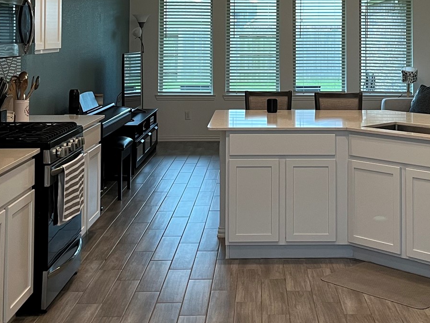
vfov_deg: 24.0
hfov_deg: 32.5
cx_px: 284
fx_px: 733
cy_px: 20
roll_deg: -0.1
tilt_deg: +1.2
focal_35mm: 59
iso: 125
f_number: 1.6
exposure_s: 1/60
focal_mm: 5.1
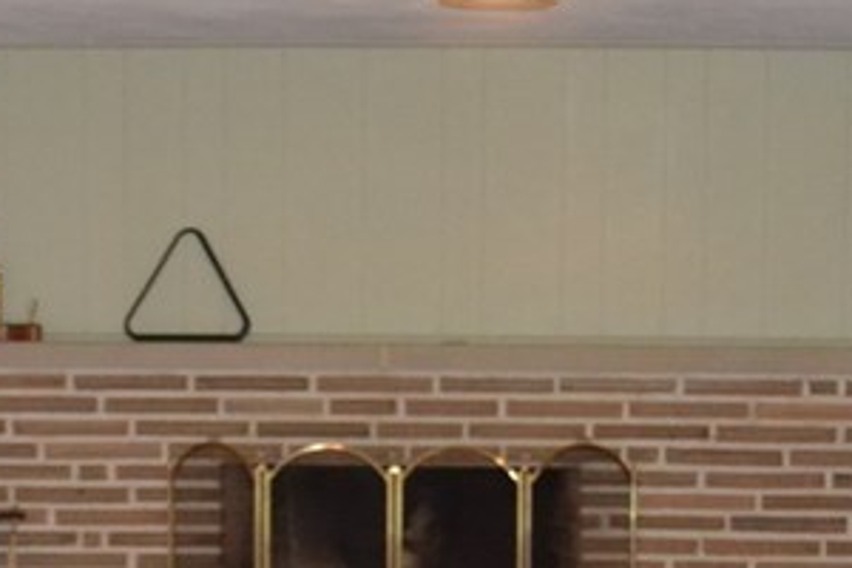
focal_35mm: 125
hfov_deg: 16.4
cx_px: 415
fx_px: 2954
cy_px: 699
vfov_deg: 10.8
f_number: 3.8
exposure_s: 1/60
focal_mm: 23
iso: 3200
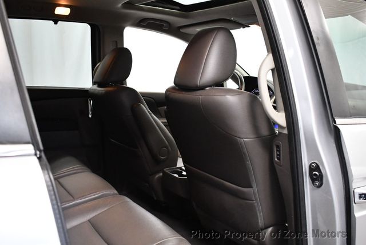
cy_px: 122
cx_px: 183
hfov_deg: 53.1
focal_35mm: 36
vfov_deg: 36.9
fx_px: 366
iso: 3200
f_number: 3.5
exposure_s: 1/125
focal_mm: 18
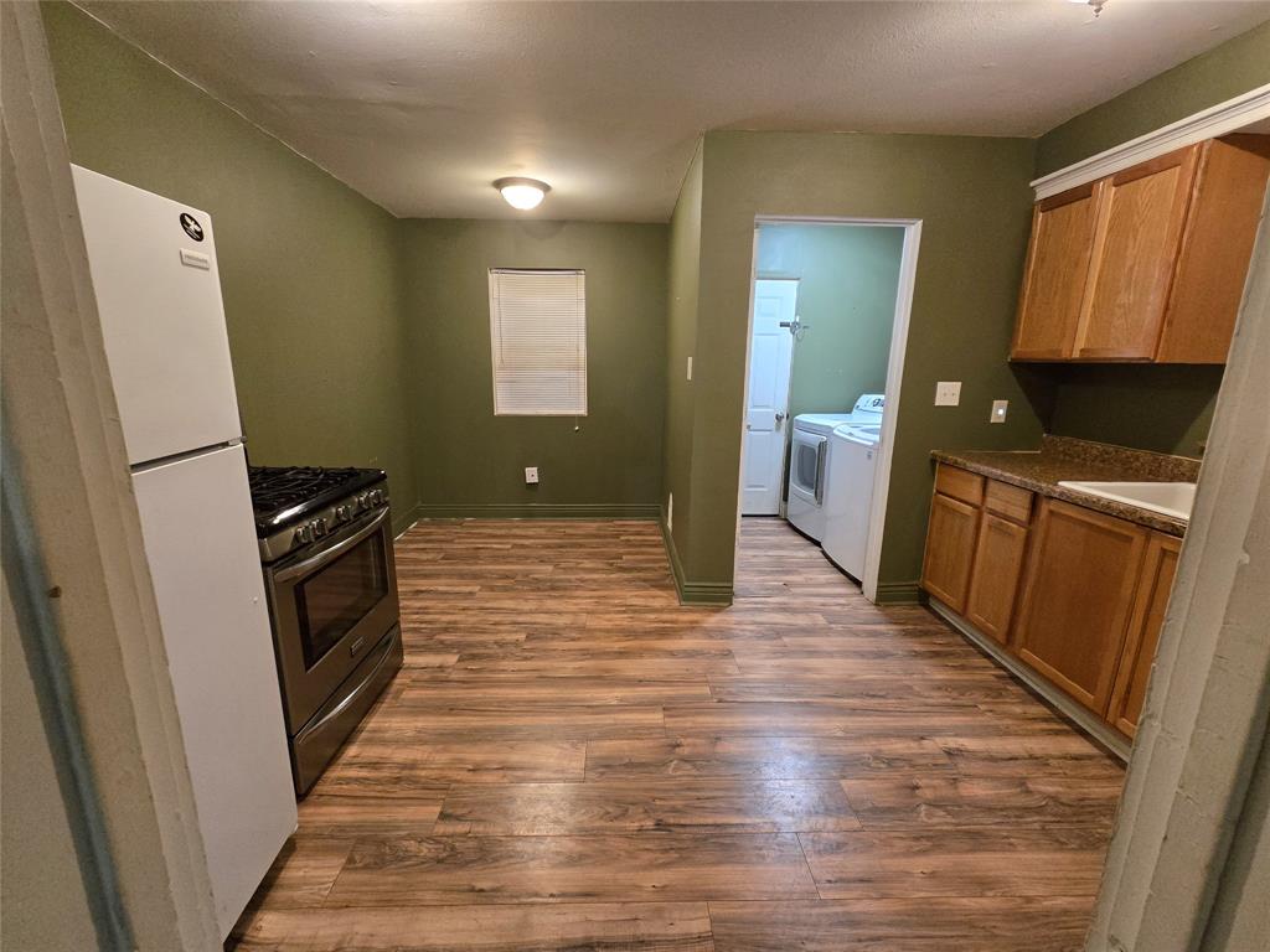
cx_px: 635
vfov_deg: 89.9
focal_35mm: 13
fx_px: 477
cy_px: 476
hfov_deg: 106.2
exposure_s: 1/60
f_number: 2.2
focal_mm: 2.2
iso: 1000
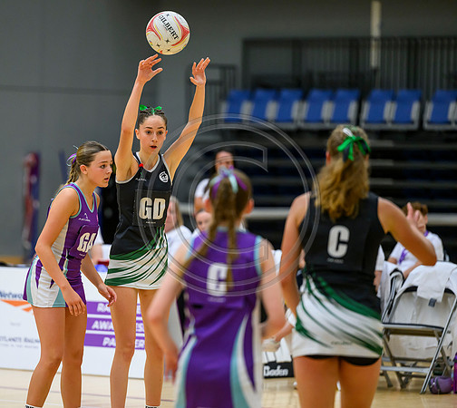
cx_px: 151
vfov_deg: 6.9
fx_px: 3398
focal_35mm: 240
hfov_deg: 7.7
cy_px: 204
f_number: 2.8
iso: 3200
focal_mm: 200
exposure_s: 1/1250
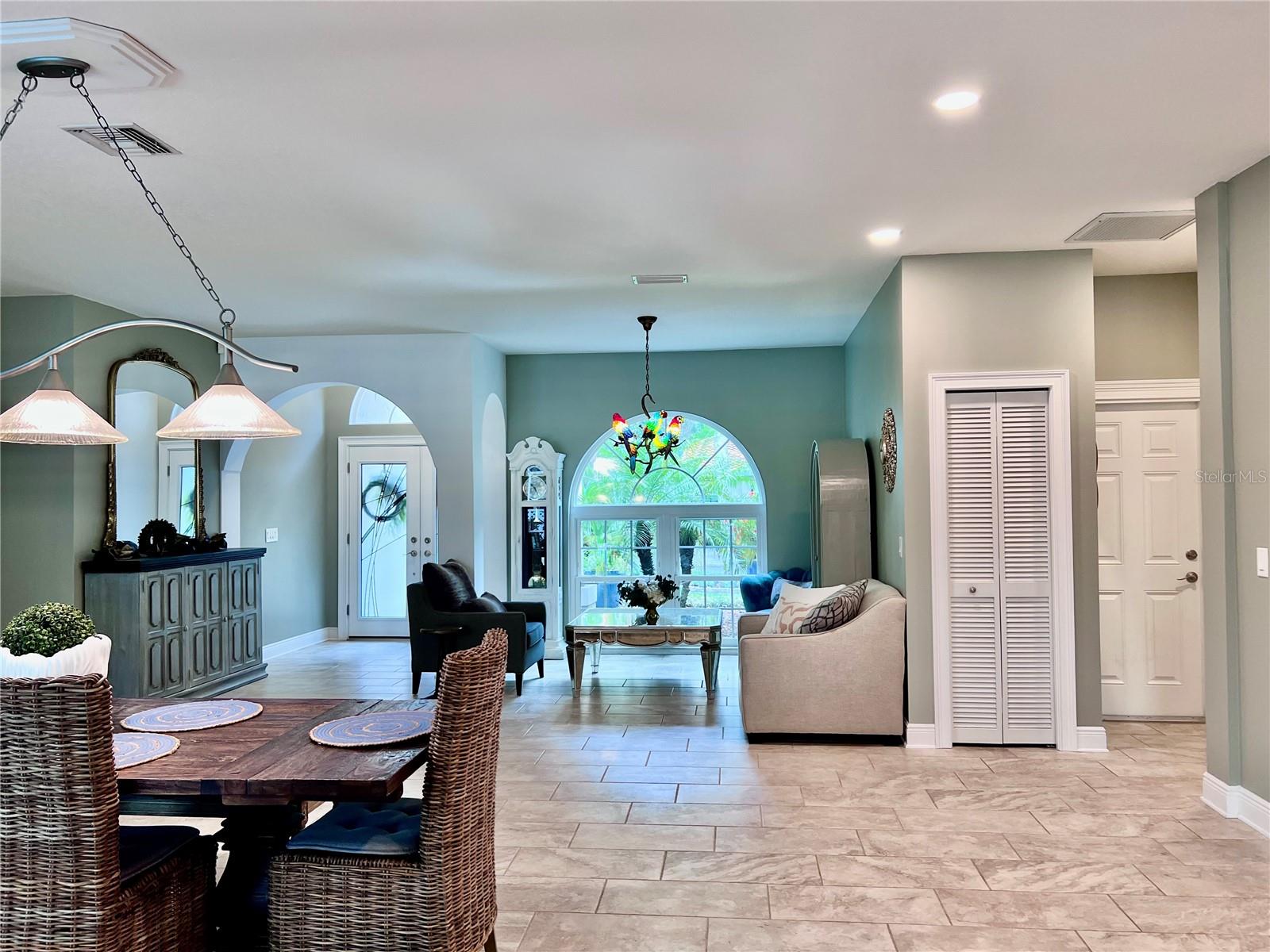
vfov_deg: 53.1
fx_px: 954
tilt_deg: +0.6
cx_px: 635
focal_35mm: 26
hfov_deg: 67.3
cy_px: 476
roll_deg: +0.8
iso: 125
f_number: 1.5
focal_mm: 5.7
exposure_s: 1/120
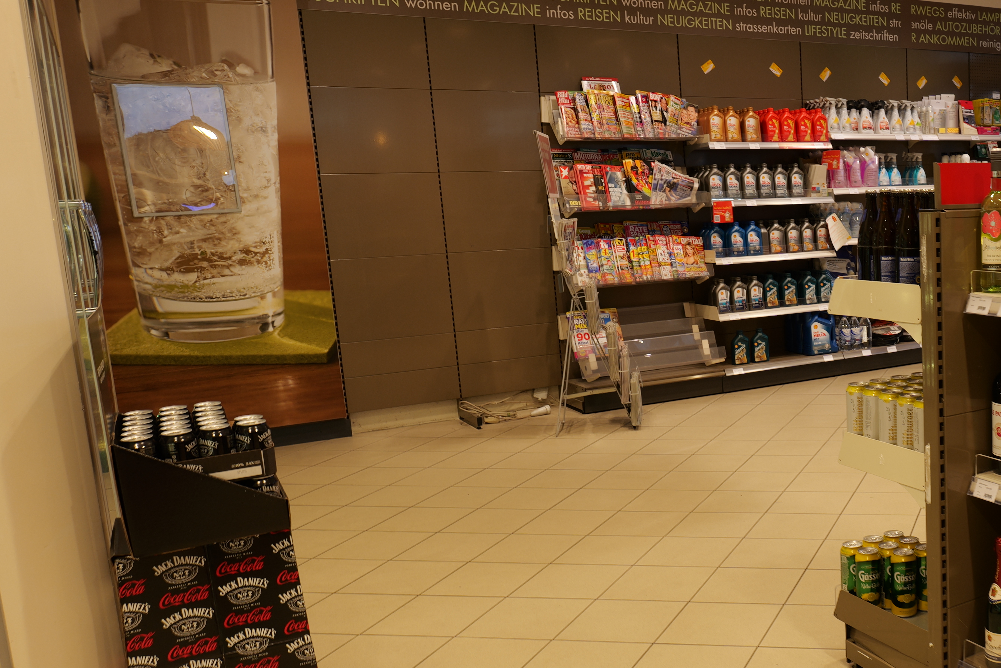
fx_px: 1001
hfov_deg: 47.7
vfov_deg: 36.8
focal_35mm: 36
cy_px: 372
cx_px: 900
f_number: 8
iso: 100
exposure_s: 1/2.5
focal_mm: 20
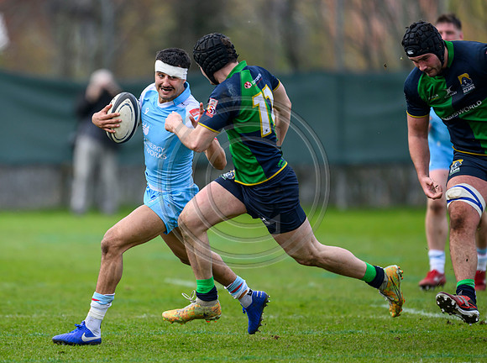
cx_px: 172
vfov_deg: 2.1
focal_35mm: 707
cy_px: 181
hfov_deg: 2.8
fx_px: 9925
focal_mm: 560
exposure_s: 1/1600
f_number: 4
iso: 500
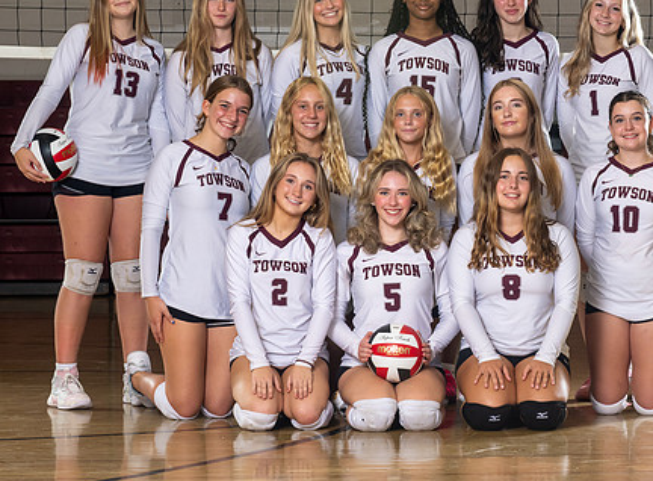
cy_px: 180
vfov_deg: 11.1
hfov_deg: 15.0
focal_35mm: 132
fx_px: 2474
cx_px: 502
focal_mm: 70
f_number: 8
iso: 640
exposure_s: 1/200
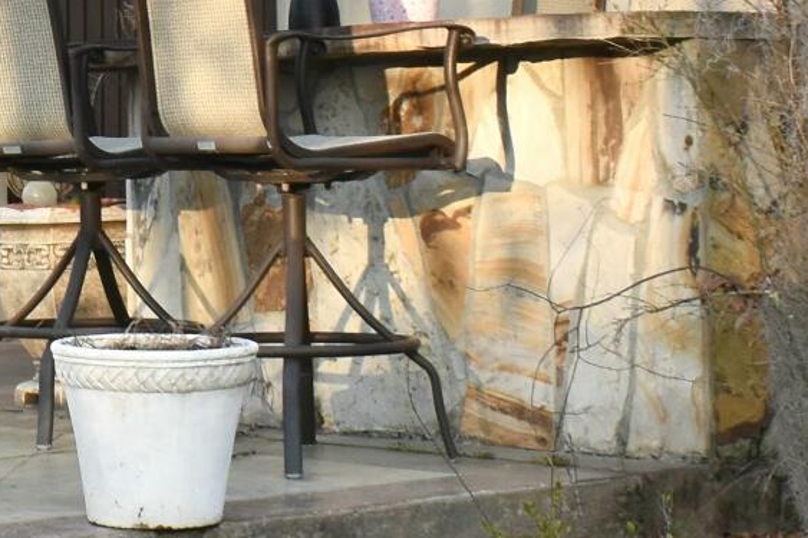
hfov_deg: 13.7
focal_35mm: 144
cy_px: -70
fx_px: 3231
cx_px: -263
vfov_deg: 9.4
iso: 400
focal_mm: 18
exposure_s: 1/250
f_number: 8
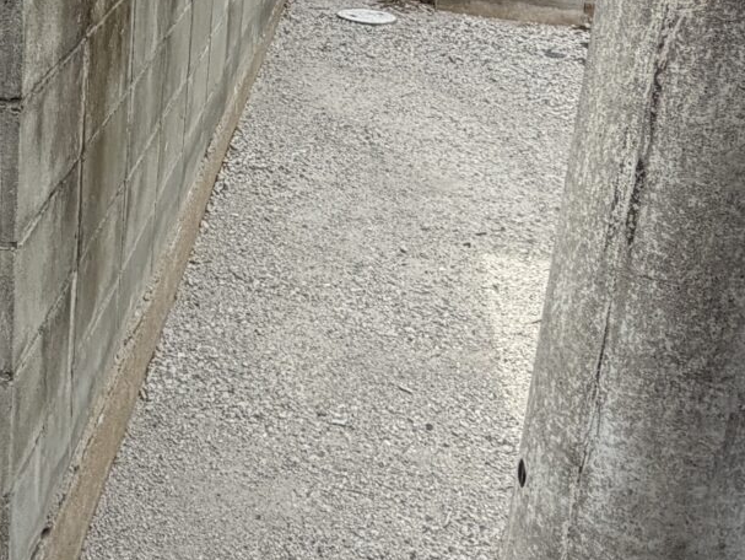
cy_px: 123
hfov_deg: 31.6
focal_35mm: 59
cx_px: 117
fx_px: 1271
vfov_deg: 24.5
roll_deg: -1.7
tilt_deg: -17.5
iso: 32
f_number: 2.2
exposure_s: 1/770
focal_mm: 2.22
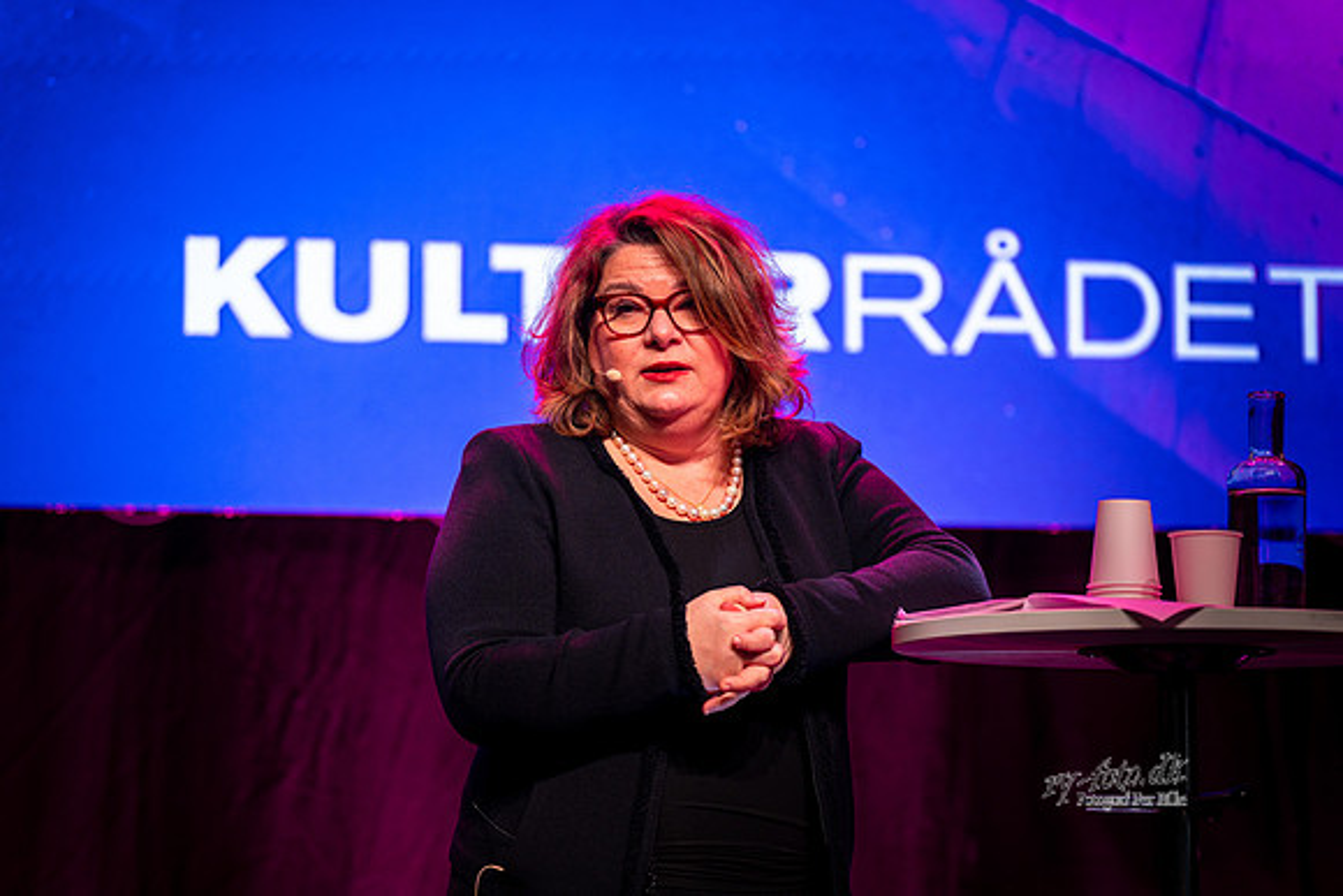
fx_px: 5672
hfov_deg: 13.5
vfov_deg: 9.0
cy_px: 448
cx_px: 672
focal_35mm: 152
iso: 400
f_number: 3.2
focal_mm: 152
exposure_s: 1/160
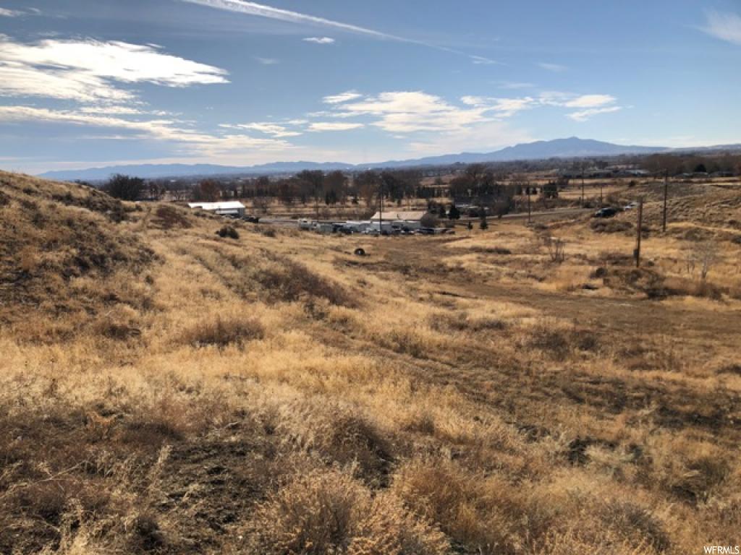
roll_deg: -0.1
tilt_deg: -10.2
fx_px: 599
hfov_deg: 63.4
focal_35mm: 28
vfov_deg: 49.7
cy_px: 278
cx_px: 370
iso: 20
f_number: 1.8
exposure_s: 1/4878
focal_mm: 3.99
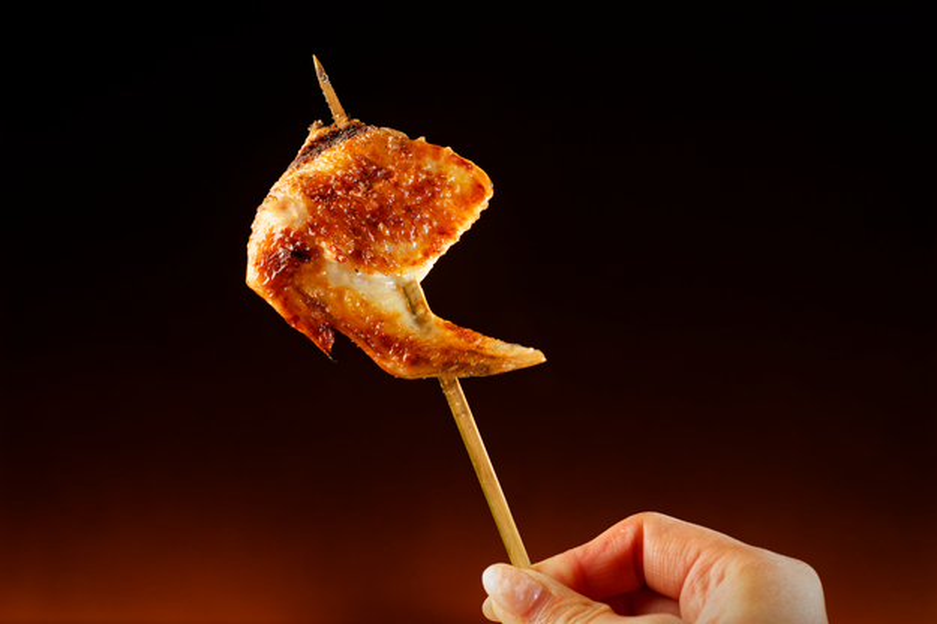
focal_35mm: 85
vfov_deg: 16.1
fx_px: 2211
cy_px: 312
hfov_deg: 23.9
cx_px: 468
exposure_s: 1/100
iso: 800
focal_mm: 85
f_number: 9
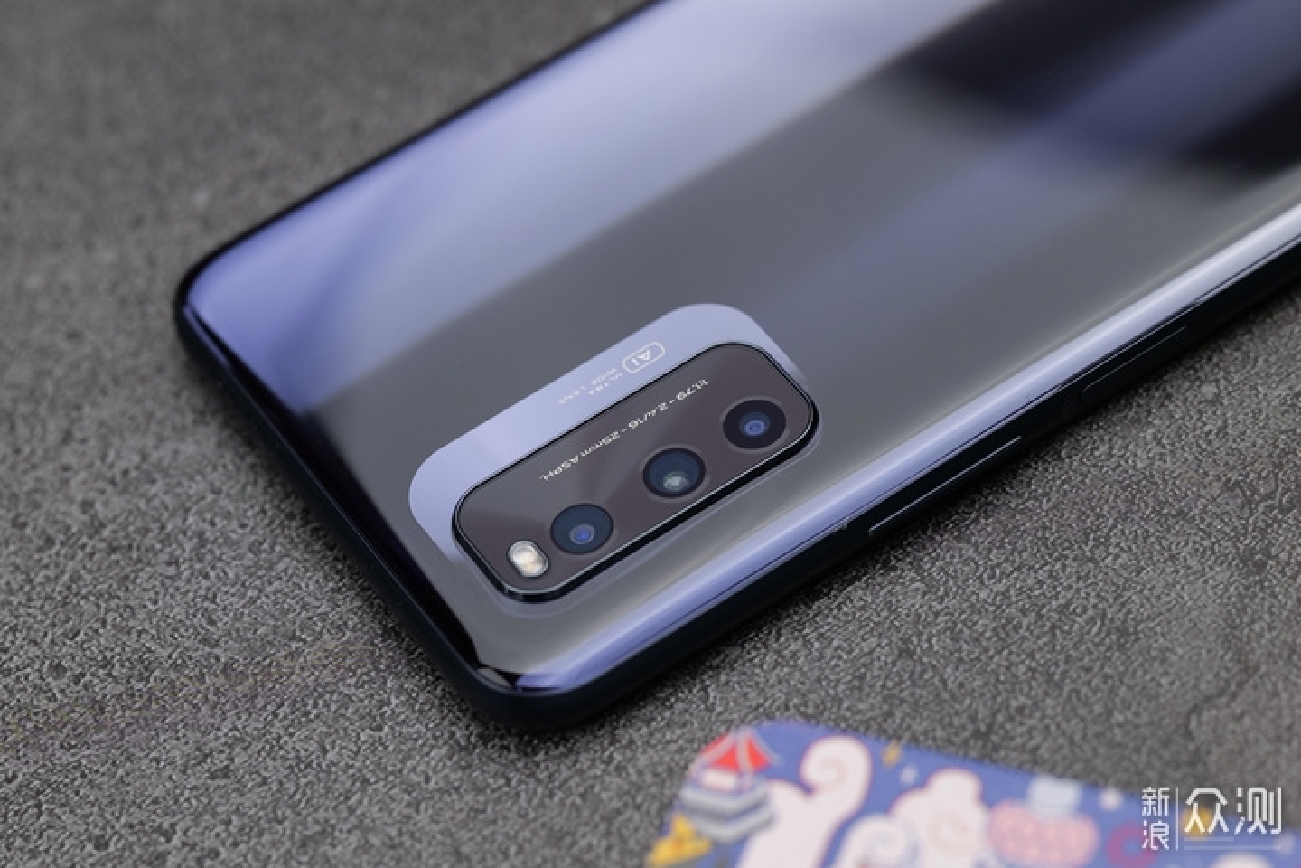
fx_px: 3541
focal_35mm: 98
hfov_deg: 20.8
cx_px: 650
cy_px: 434
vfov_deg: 14.0
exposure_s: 1/80
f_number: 4.5
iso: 320
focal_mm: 70
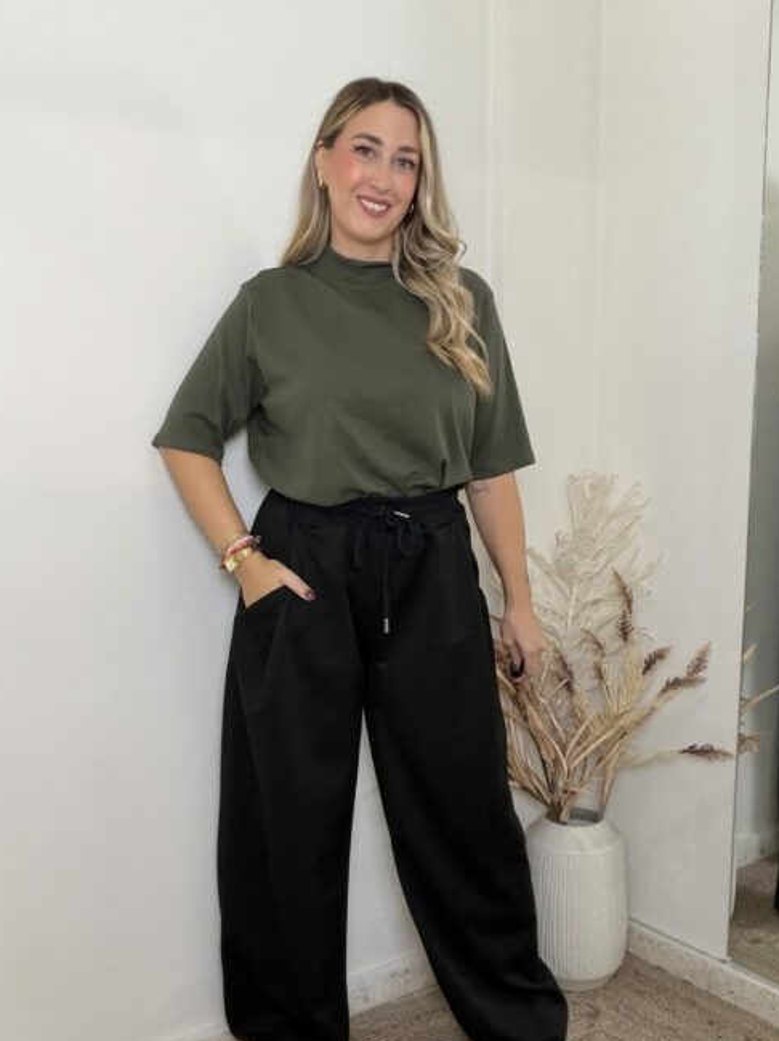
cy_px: 536
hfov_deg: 38.6
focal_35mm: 37
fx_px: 1111
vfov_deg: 50.2
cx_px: 369
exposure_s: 1/60
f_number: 1.9
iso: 160
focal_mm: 2.71
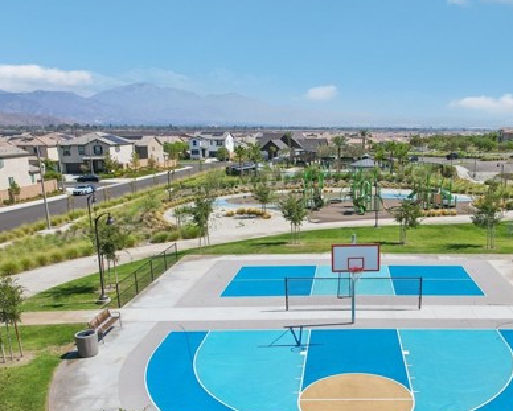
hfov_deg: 51.6
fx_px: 517
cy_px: 264
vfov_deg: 43.0
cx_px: 353
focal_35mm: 34
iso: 110
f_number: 2.8
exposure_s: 1/2500
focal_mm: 8.4
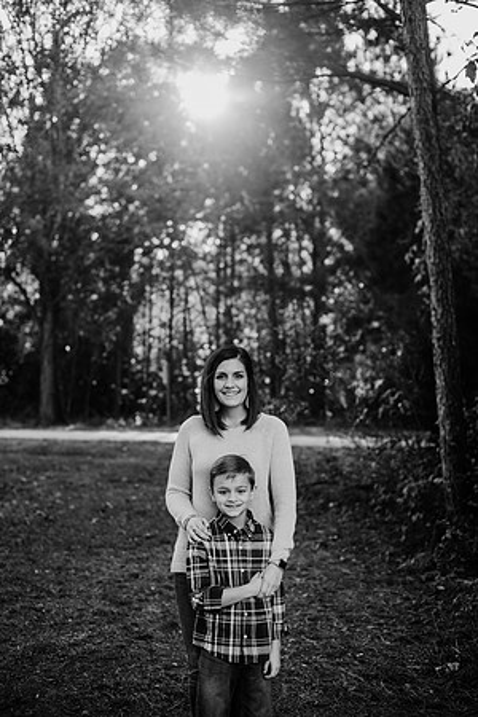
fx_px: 996
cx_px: 239
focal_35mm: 50
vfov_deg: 39.6
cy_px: 358
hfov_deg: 27.0
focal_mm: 50
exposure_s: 1/800
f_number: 2.5
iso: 400
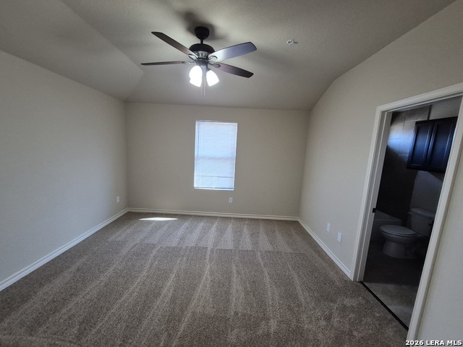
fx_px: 174
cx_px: 232
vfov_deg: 89.9
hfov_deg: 106.2
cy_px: 174
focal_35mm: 13
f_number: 2.2
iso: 200
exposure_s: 1/60
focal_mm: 1.74
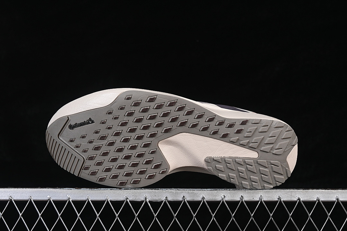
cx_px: 174
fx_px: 723
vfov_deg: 18.2
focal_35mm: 75
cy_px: 116
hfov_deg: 27.0
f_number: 8
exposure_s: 1/80
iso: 160
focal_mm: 50
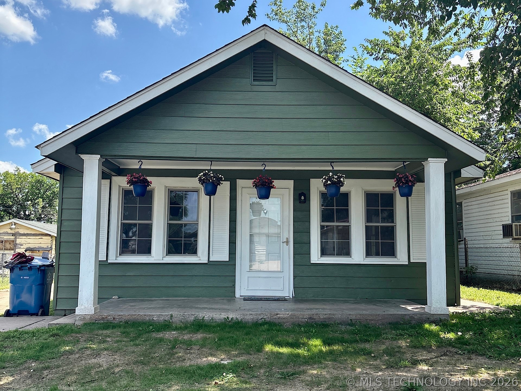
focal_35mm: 26
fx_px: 391
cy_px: 196
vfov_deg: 53.1
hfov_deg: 67.3
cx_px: 260
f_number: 1.6
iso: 64
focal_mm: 5.96
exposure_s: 1/2012
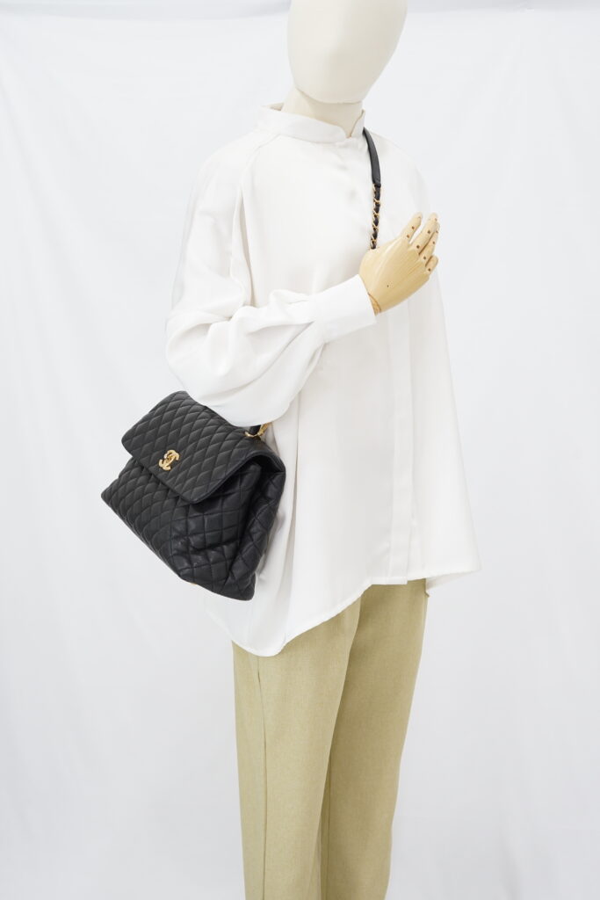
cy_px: 450
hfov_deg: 27.0
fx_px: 1249
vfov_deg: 39.6
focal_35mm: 50
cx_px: 300
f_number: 6.3
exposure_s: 1/8
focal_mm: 50
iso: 640
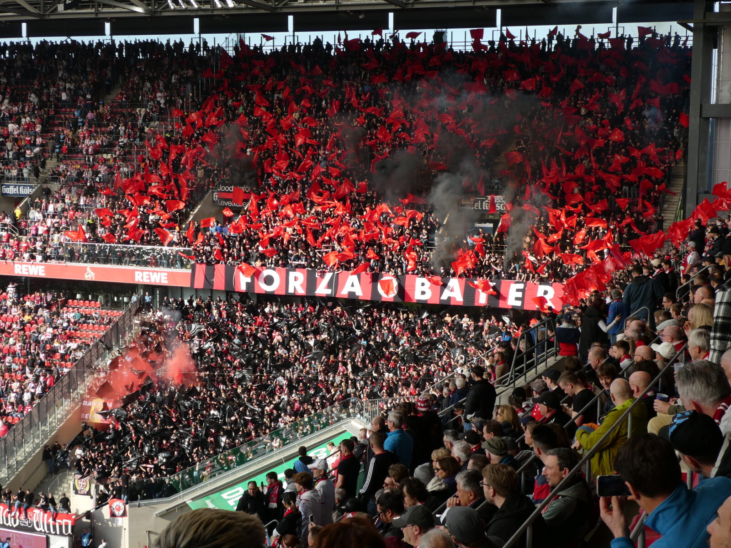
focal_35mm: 54
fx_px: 1140
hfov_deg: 35.5
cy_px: 274
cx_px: 366
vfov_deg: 27.0
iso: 80
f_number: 4.1
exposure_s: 1/250
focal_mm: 9.6
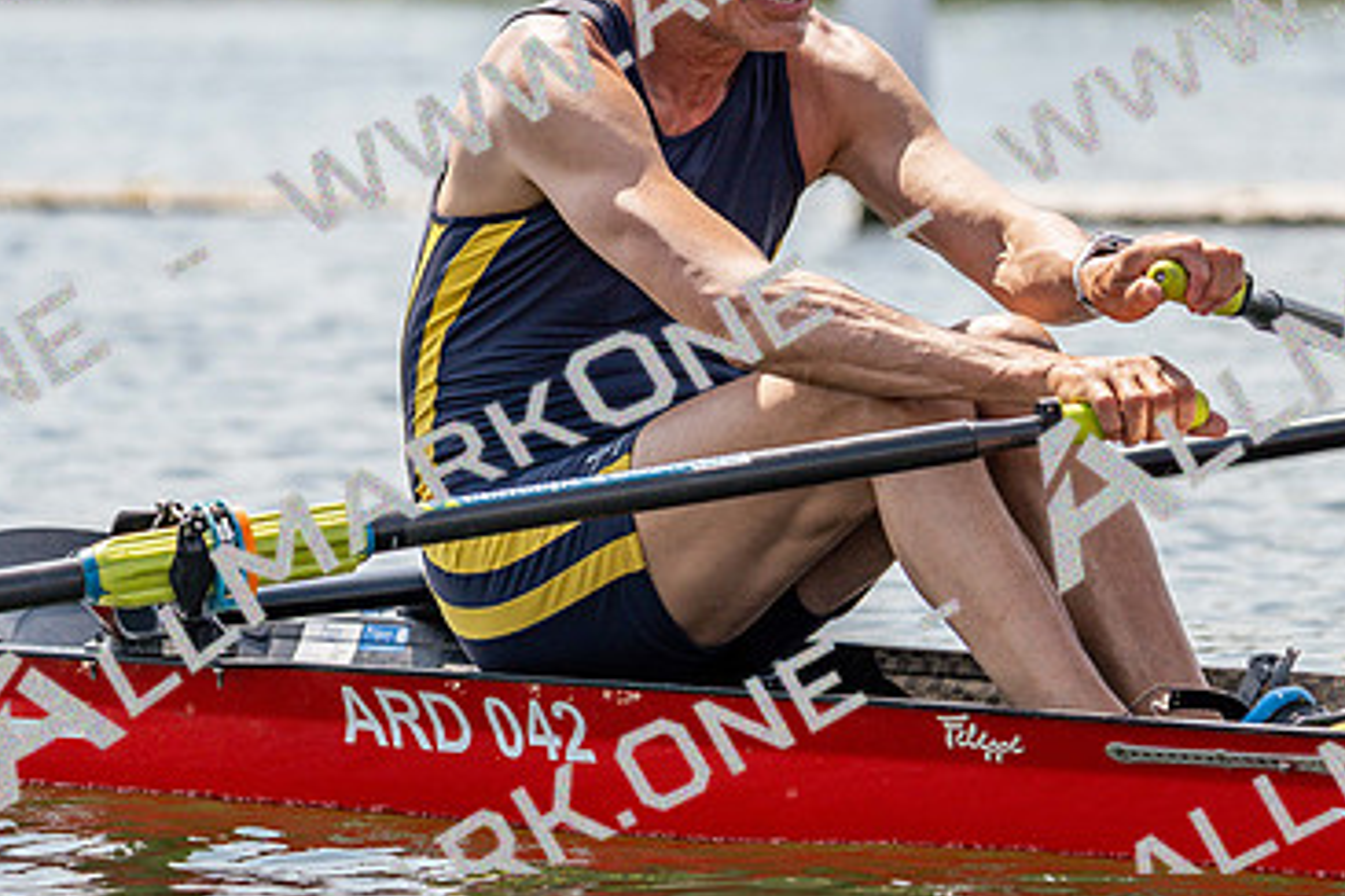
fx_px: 13187
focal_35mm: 353
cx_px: 724
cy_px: 244
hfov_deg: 5.8
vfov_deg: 3.9
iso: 250
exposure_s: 1/1600
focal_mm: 223
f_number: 5.6
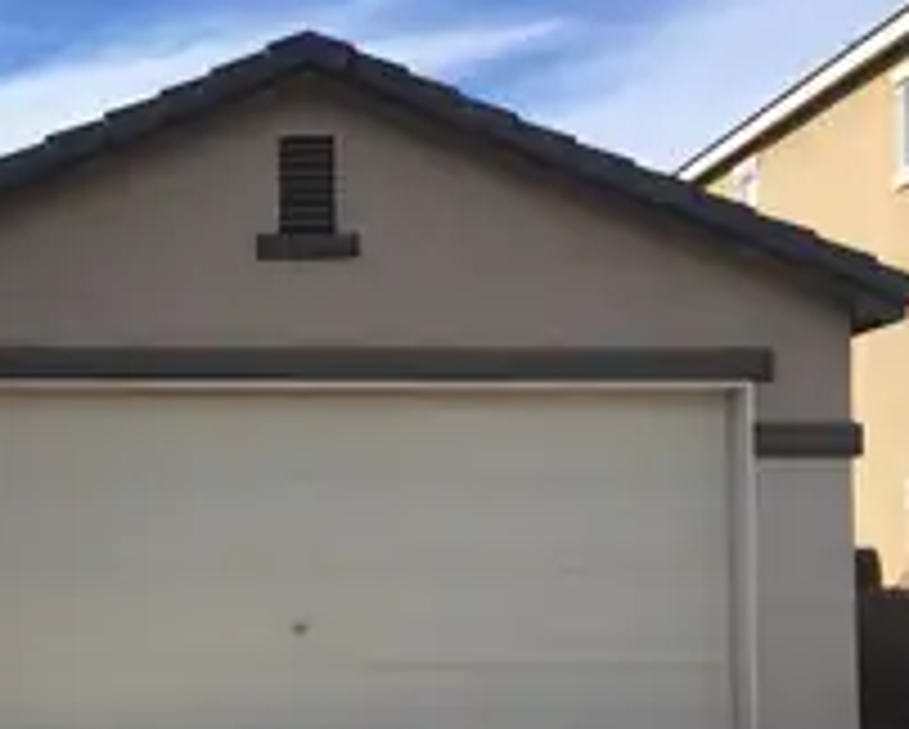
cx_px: 148
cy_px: 464
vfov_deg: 27.1
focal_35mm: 56
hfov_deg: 32.4
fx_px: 1508
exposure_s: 1/1799
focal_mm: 4.15
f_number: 2.2
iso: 32
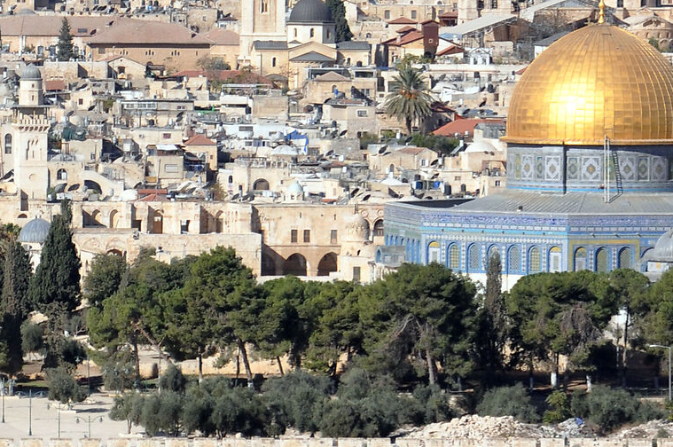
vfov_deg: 4.4
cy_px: 292
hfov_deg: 6.6
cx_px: 12
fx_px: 5844
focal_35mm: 313
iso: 200
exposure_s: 1/800
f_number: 7.1
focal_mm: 66
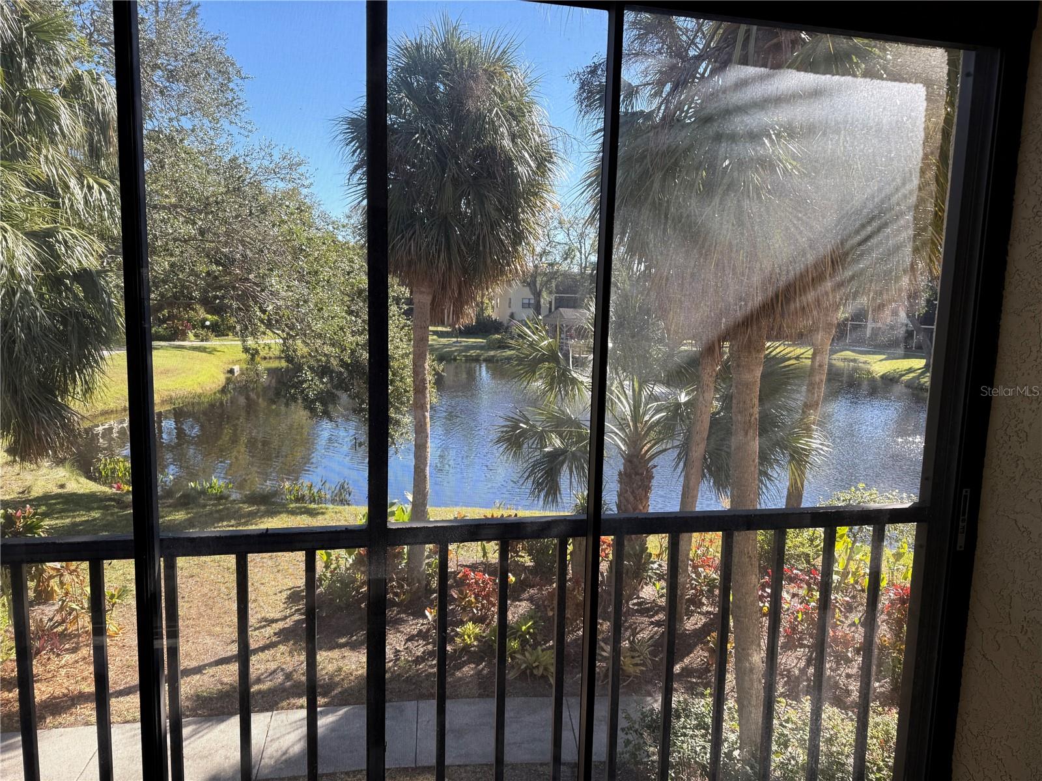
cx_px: 521
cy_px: 390
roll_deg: -1.9
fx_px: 722
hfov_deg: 71.6
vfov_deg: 56.8
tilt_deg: -6.7
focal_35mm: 24
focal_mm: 6.76
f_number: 1.78
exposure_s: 1/689
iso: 80
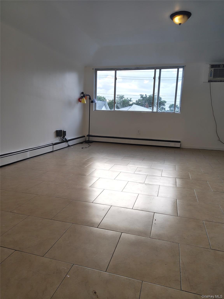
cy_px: 150
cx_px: 112
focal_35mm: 24
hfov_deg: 56.8
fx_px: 207
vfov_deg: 71.6
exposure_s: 1/100
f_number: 1.88
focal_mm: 5.56
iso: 98
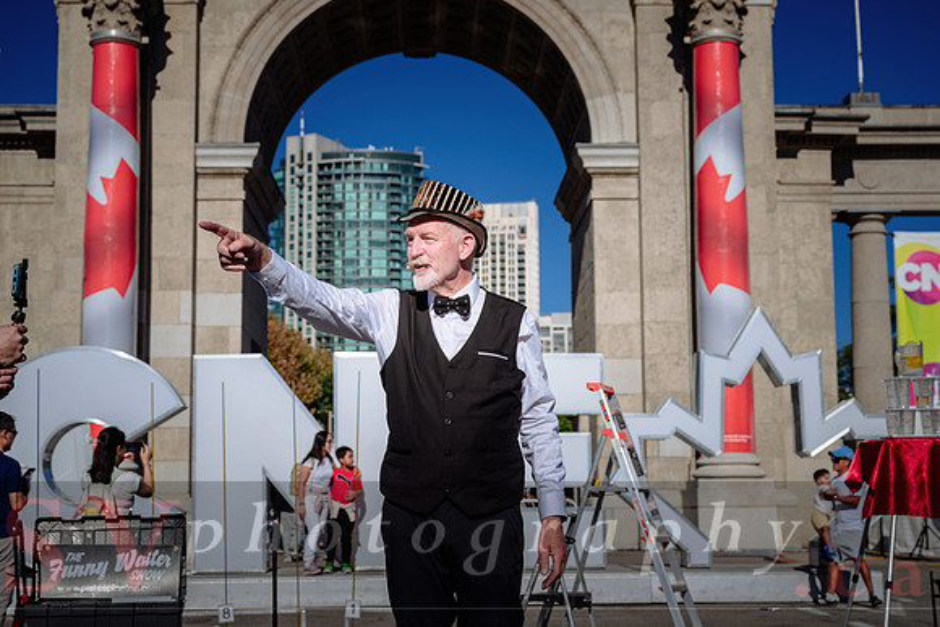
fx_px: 1423
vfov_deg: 24.9
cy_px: 314
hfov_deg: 36.6
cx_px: 483
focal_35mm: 54
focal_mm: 52
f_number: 5.6
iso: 64
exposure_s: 1/400
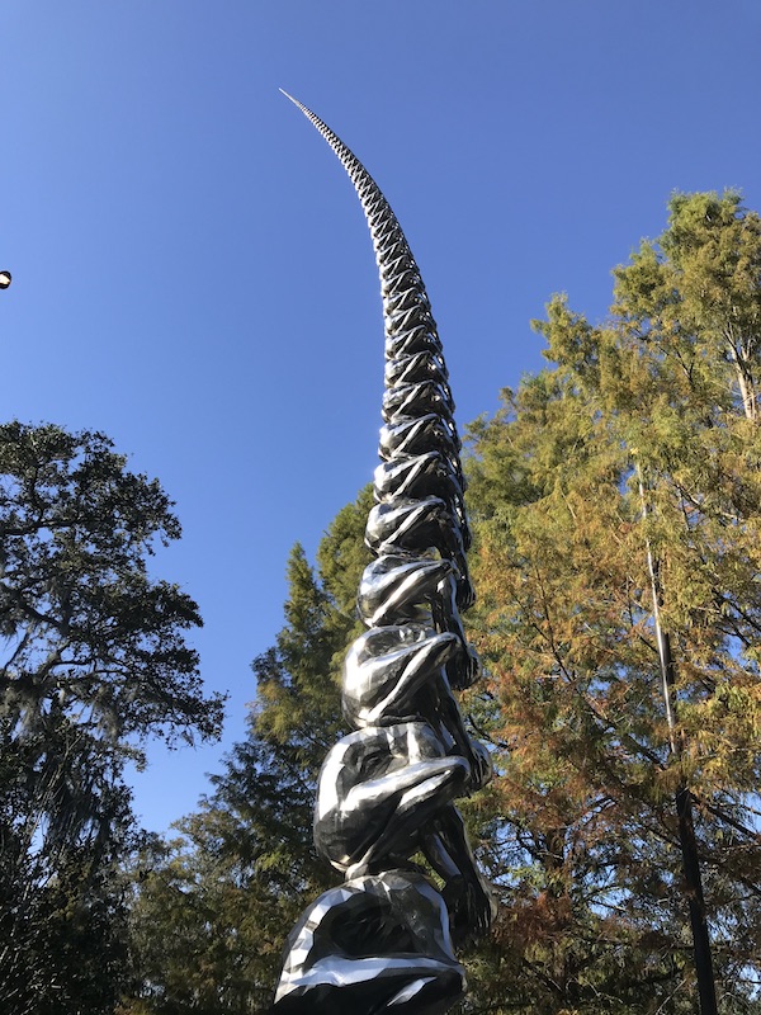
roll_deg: -7.2
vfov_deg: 63.4
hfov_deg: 49.7
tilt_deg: +36.5
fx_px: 821
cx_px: 380
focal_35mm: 28
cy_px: 508
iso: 20
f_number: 1.8
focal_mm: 3.99
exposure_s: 1/1030
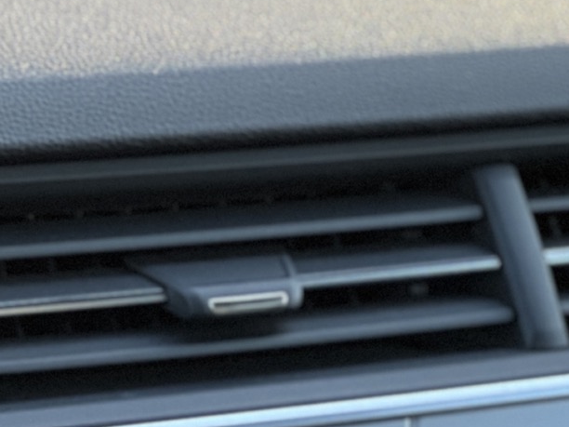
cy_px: 640
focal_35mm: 279
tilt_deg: -18.3
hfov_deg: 7.0
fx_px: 4586
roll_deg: -3.6
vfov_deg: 5.3
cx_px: -159
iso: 200
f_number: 2.8
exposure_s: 1/121
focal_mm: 9
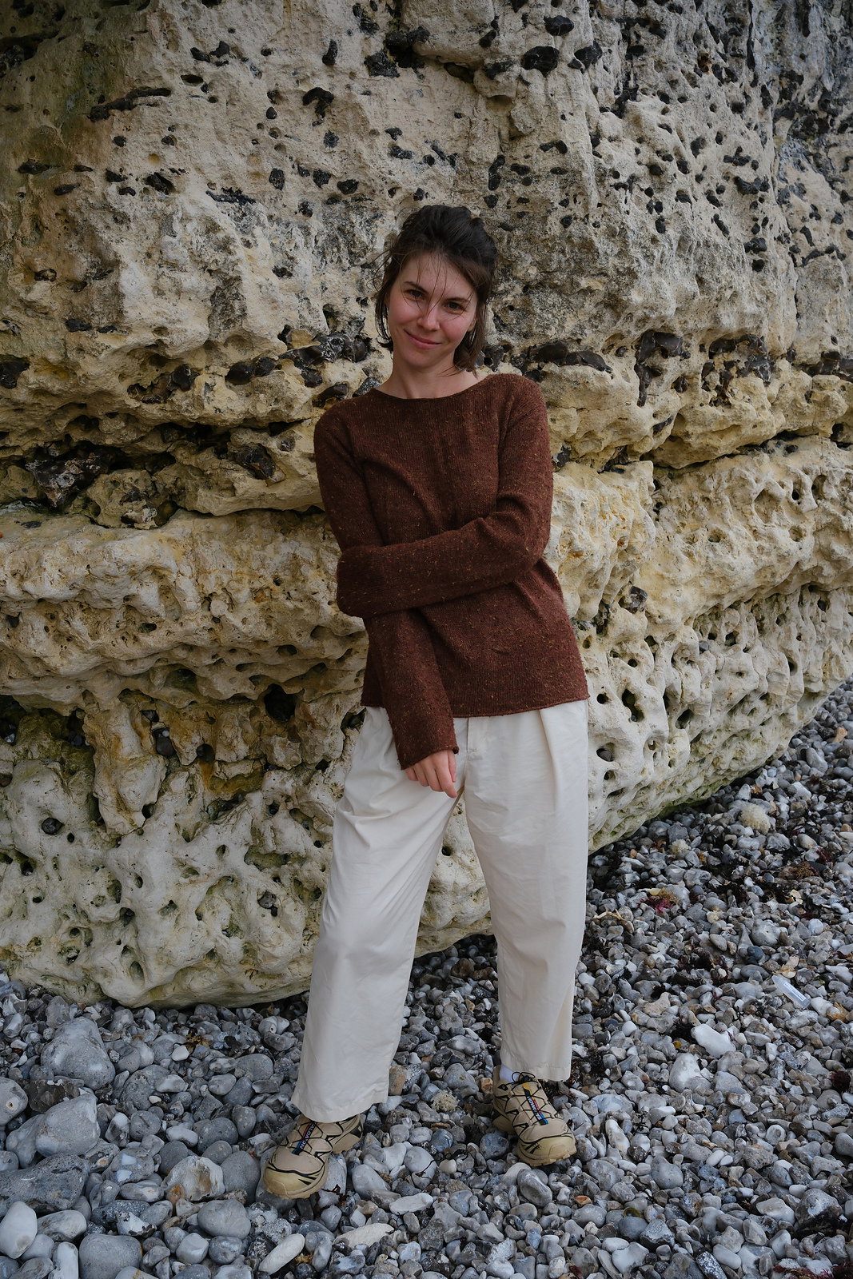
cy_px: 640
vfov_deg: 54.4
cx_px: 426
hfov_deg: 37.9
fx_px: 1244
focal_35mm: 35
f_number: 5
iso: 400
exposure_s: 1/500
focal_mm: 23
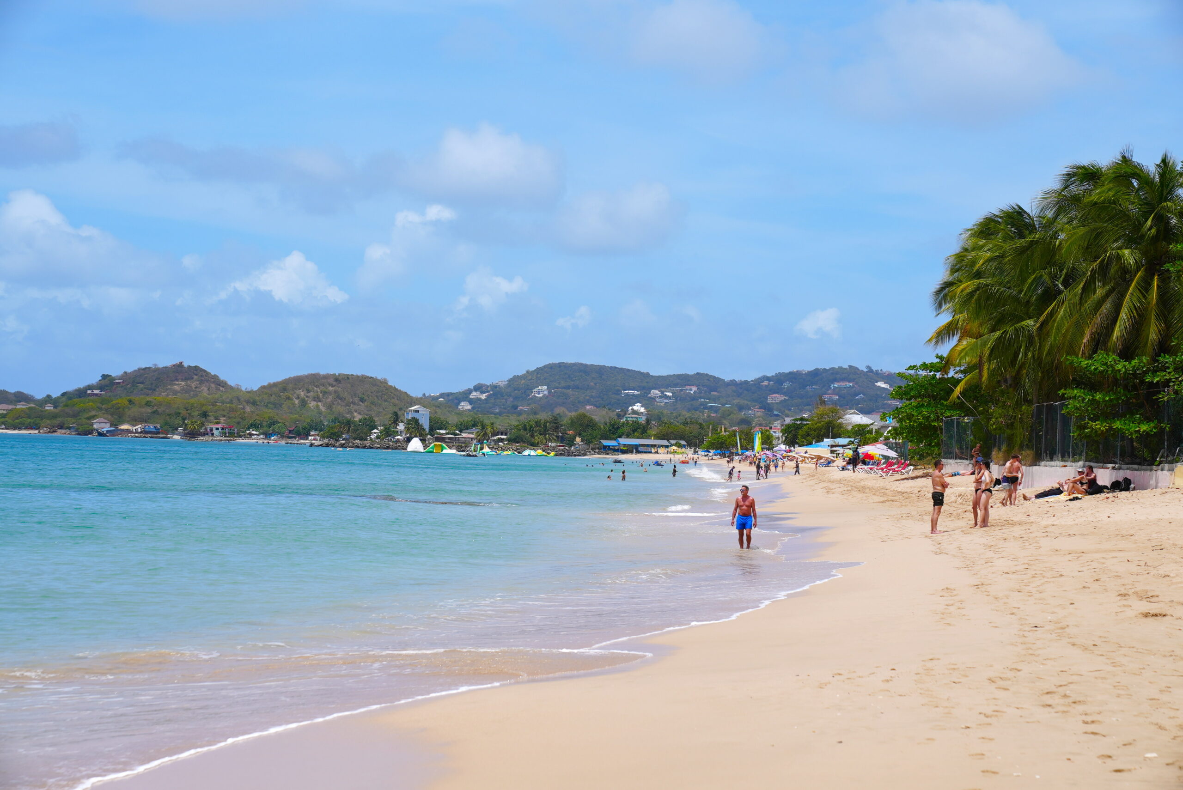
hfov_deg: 28.8
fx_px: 2301
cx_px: 592
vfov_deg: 19.5
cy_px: 395
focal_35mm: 70
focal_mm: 70
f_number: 5
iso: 80
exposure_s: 1/1000
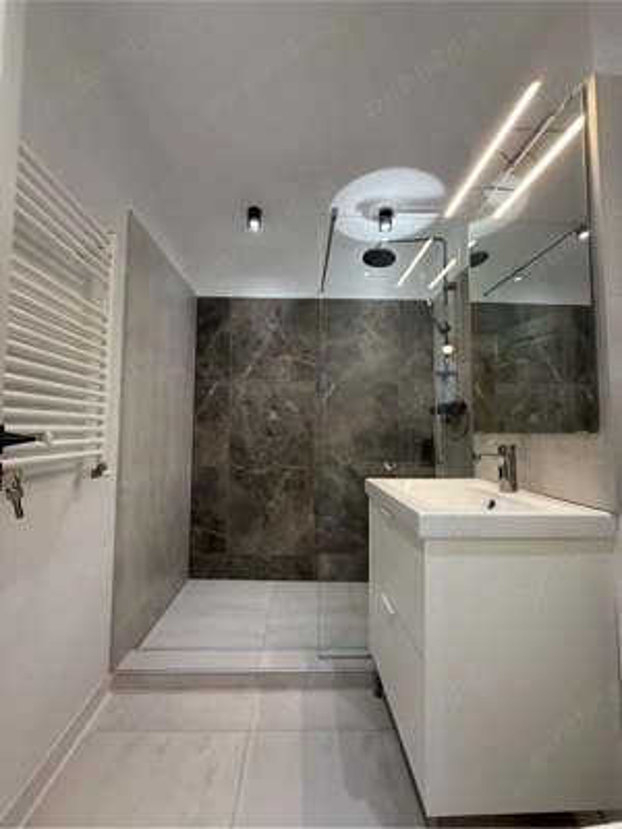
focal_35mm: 14
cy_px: 414
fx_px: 335
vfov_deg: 102.1
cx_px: 311
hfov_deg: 85.7
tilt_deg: +2.6
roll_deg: +0.2
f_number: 2.2
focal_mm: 2.22
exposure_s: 1/100
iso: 160
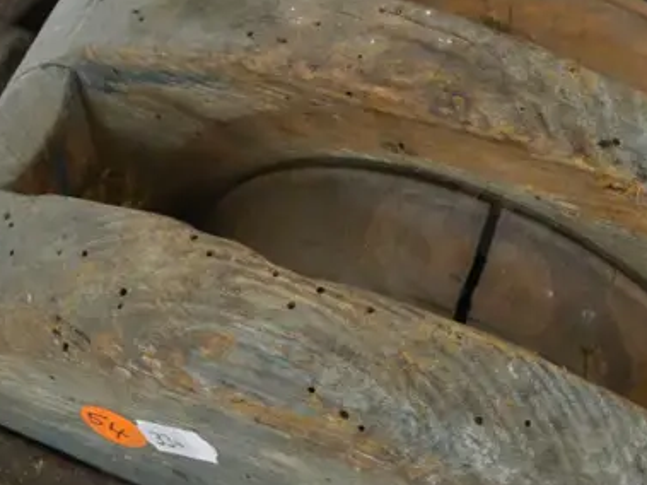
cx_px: 439
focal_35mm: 135
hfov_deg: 14.6
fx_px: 2522
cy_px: 256
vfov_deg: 11.0
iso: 3200
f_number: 5
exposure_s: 1/80
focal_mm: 25
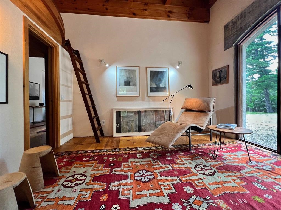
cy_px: 105
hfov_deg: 106.2
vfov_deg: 89.9
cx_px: 140
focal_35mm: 13
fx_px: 106
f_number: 1.8
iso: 160
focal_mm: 1.57
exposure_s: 1/60
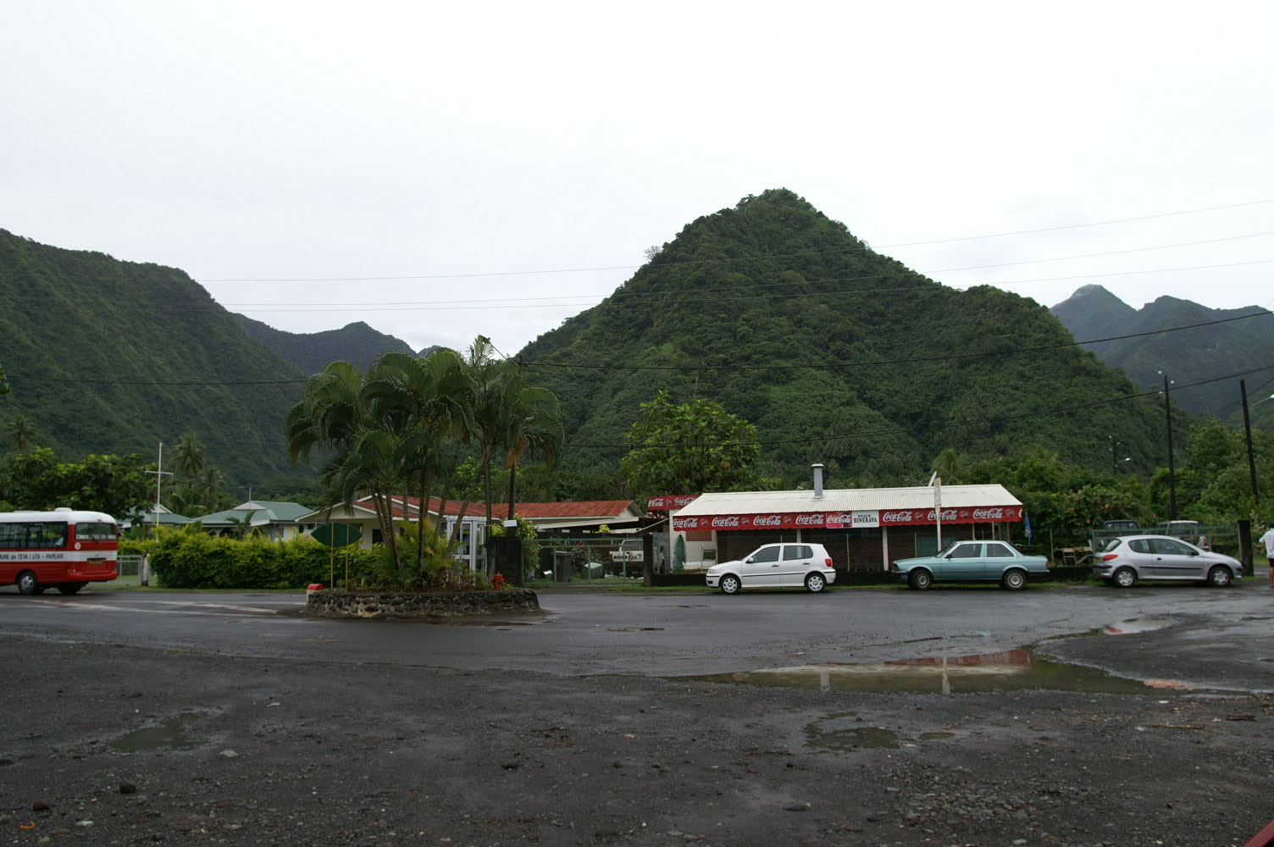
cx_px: 637
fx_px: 902
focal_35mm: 26
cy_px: 424
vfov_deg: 50.3
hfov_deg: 70.5
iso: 100
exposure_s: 1/250
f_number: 7.1
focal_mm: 17
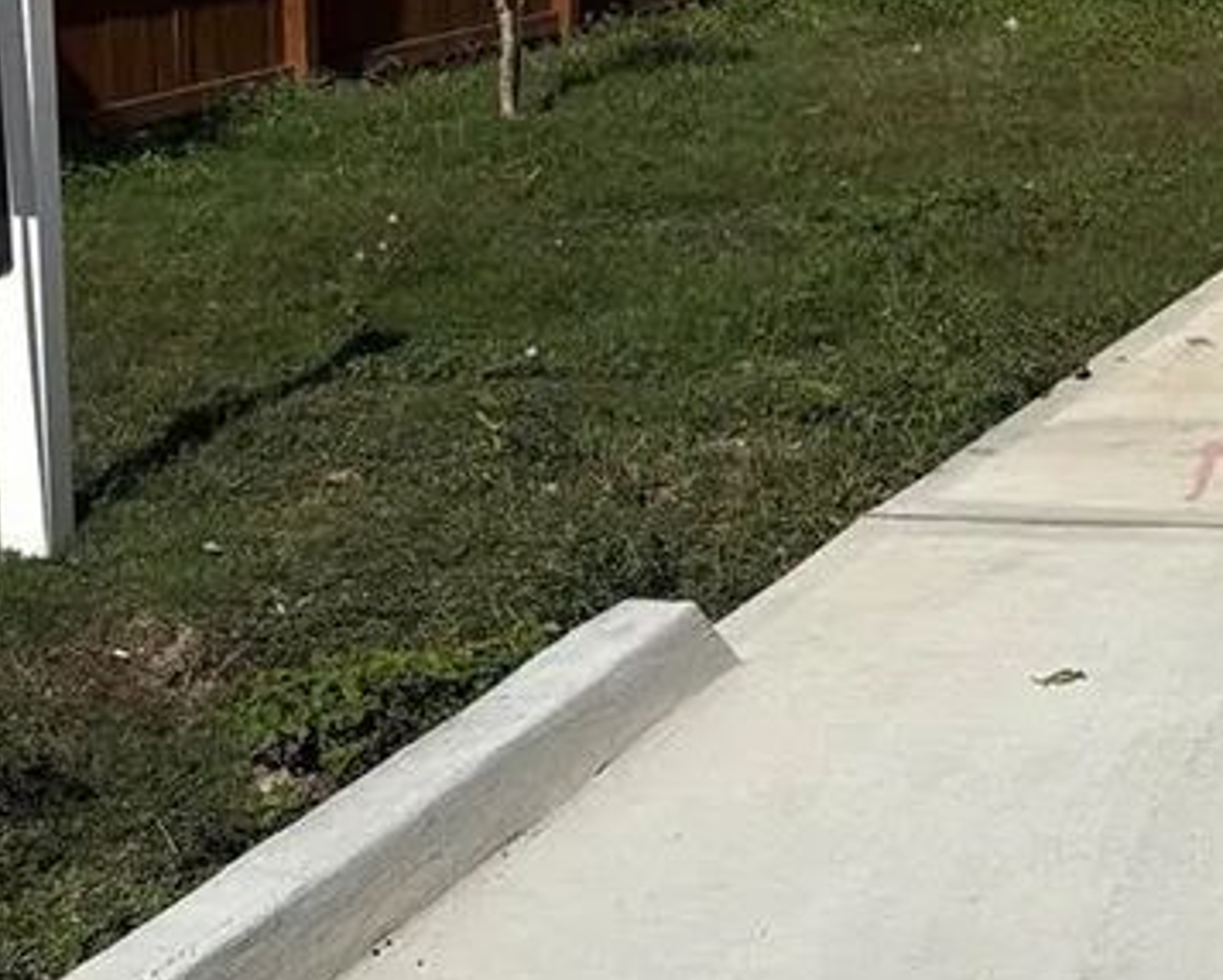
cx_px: 1679
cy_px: 46
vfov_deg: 15.6
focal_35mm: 97
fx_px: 3513
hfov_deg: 18.2
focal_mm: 5.96
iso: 50
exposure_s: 1/10101
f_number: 1.6
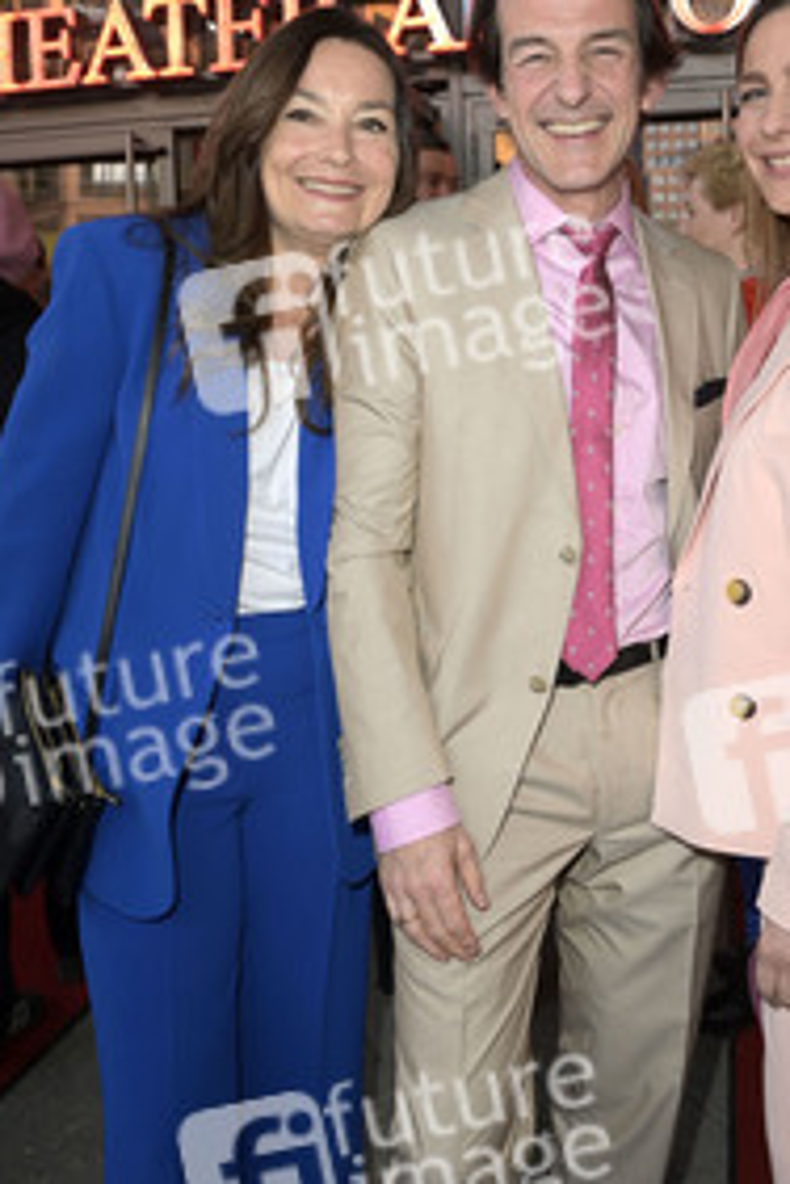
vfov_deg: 55.7
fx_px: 1119
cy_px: 525
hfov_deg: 38.5
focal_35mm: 34
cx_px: 517
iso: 1600
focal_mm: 24
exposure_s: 1/125
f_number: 6.3
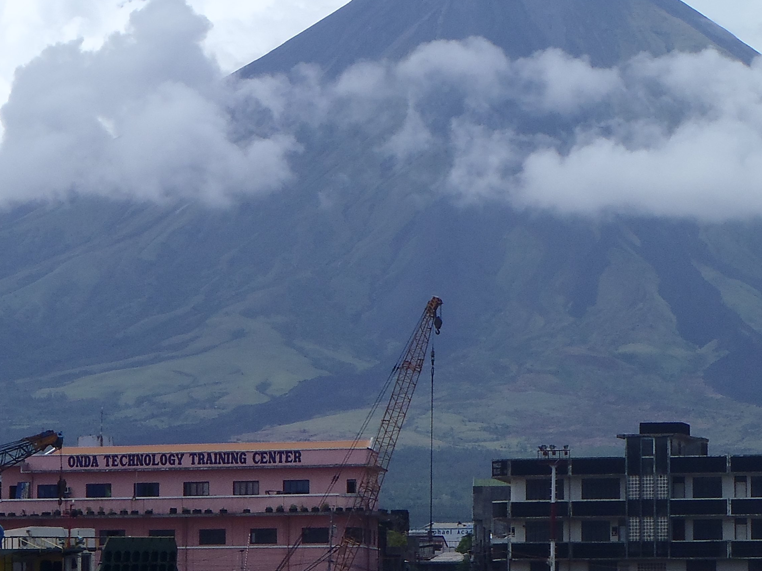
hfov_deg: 10.3
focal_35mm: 192
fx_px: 4227
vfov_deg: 7.7
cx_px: 500
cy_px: 191
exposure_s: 1/400
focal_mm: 18.2
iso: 80
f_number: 6.3
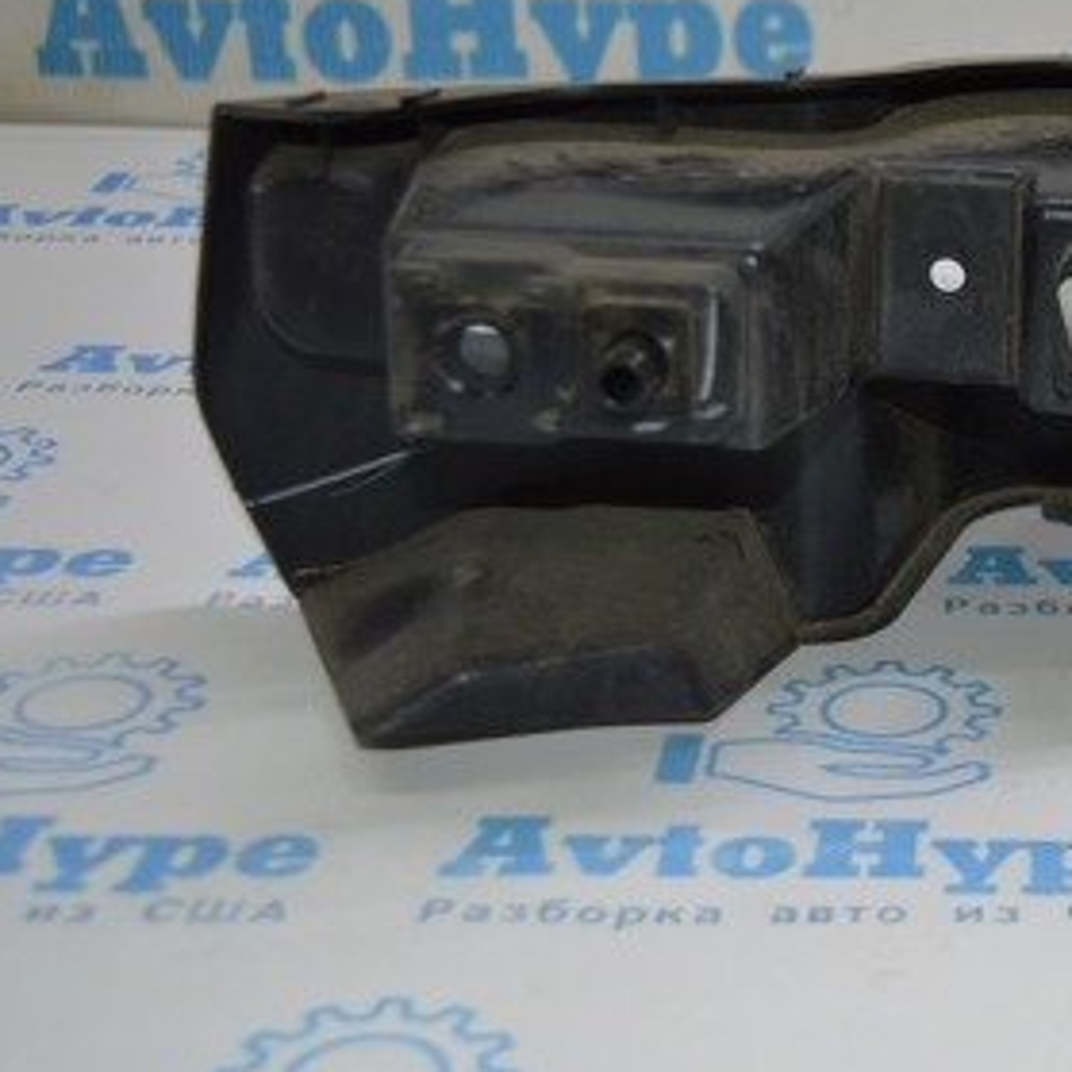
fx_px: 2767
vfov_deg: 21.9
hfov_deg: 20.8
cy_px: 451
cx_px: 1195
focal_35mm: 79
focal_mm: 27
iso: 400
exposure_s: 1/125
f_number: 4
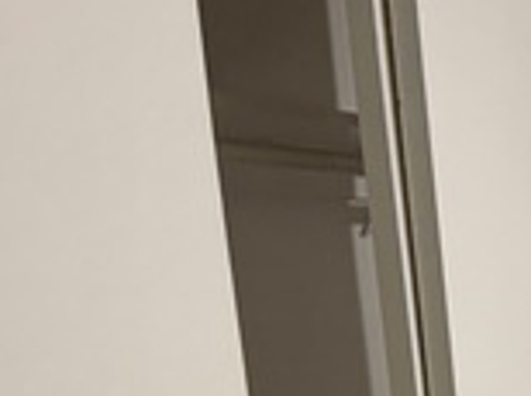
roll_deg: +4.8
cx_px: 733
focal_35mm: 104
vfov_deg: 13.3
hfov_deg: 17.5
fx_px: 1593
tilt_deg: -8.9
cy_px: 603
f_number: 1.78
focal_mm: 6.76
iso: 250
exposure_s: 1/60
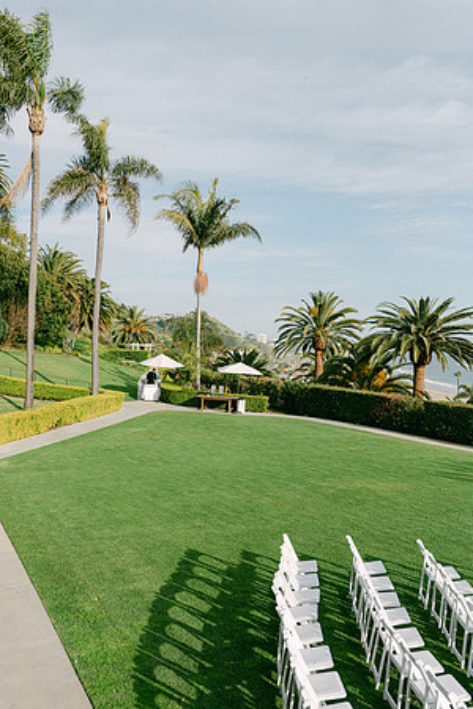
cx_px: 236
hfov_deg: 37.9
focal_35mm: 35
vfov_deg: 54.4
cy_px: 354
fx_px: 690
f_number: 4
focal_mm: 35
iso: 125
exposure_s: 1/1250
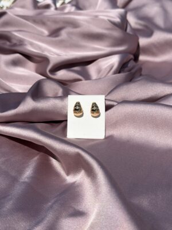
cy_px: 115
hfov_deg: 30.3
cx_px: 86
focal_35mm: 48
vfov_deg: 39.7
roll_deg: +0.2
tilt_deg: -30.3
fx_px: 318
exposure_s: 1/16129
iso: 80
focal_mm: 6.76
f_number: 1.78
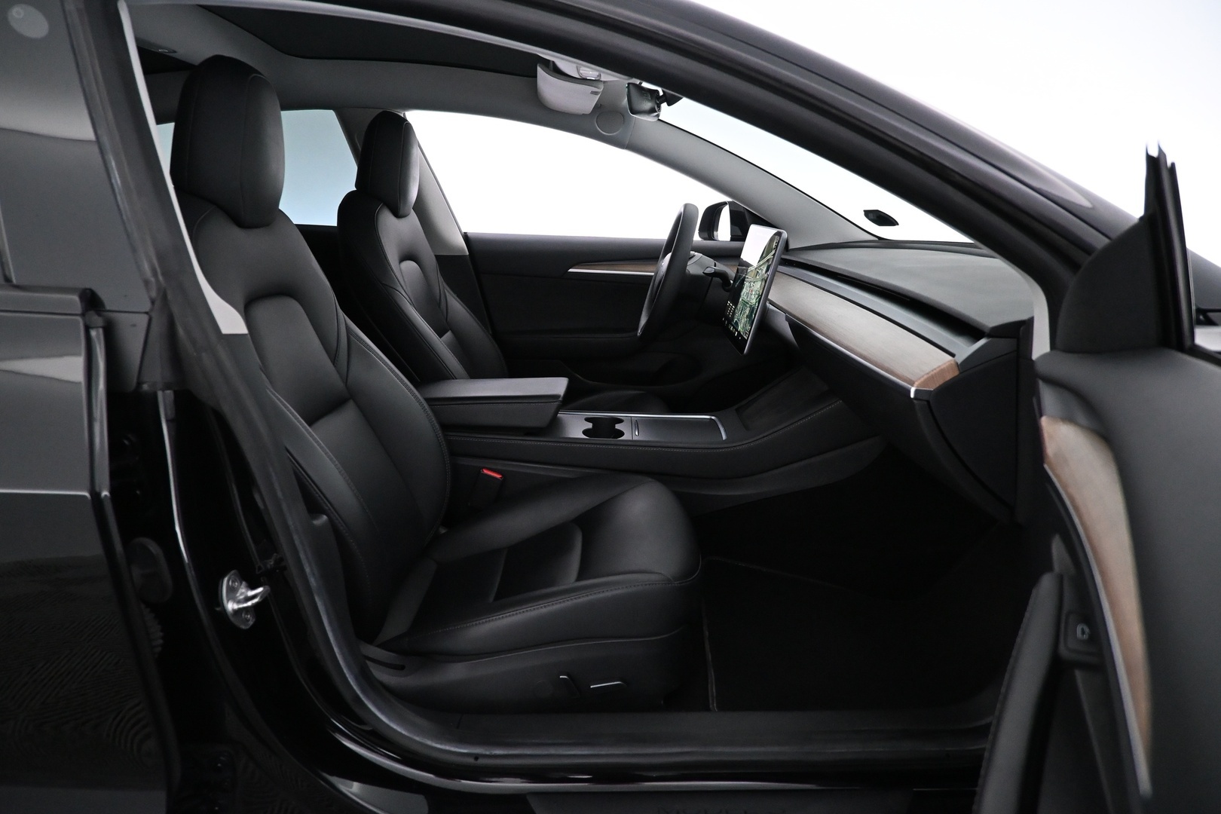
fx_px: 814
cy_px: 407
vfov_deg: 53.1
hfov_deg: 73.7
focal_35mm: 24
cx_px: 610
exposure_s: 1/60
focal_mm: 16
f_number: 4
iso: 4000
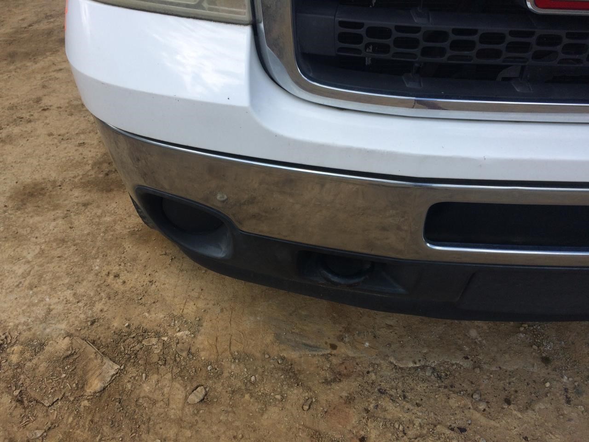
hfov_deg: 61.7
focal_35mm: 29
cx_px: 294
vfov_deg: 48.2
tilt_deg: -33.5
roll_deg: -0.2
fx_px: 493
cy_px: 221
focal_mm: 4.15
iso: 32
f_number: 2.2
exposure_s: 1/1208
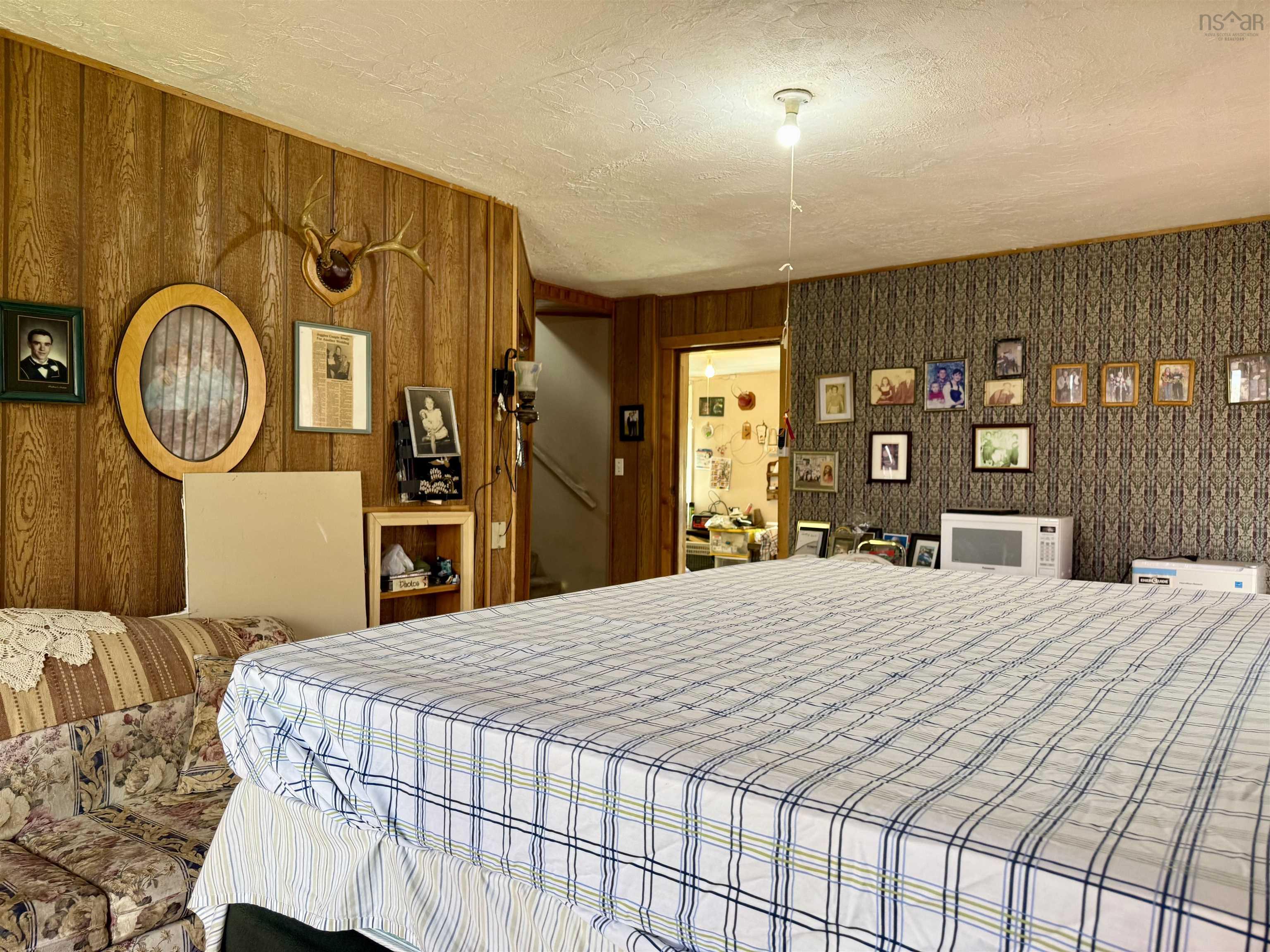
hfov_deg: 71.6
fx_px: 881
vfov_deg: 56.8
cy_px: 476
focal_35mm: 24
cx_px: 635
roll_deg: -0.5
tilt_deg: +0.0
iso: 125
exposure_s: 1/60
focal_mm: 6.76
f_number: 1.78
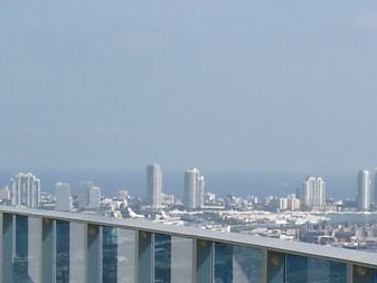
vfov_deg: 8.7
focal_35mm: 171
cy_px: 256
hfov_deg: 11.3
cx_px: 498
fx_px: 1863
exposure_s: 1/200
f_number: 7.8
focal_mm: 6.3
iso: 80
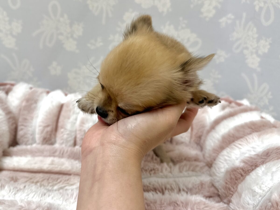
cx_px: 140
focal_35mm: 24
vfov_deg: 56.8
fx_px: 194
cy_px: 105
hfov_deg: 71.6
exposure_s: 1/121
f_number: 1.78
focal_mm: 6.86
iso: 50
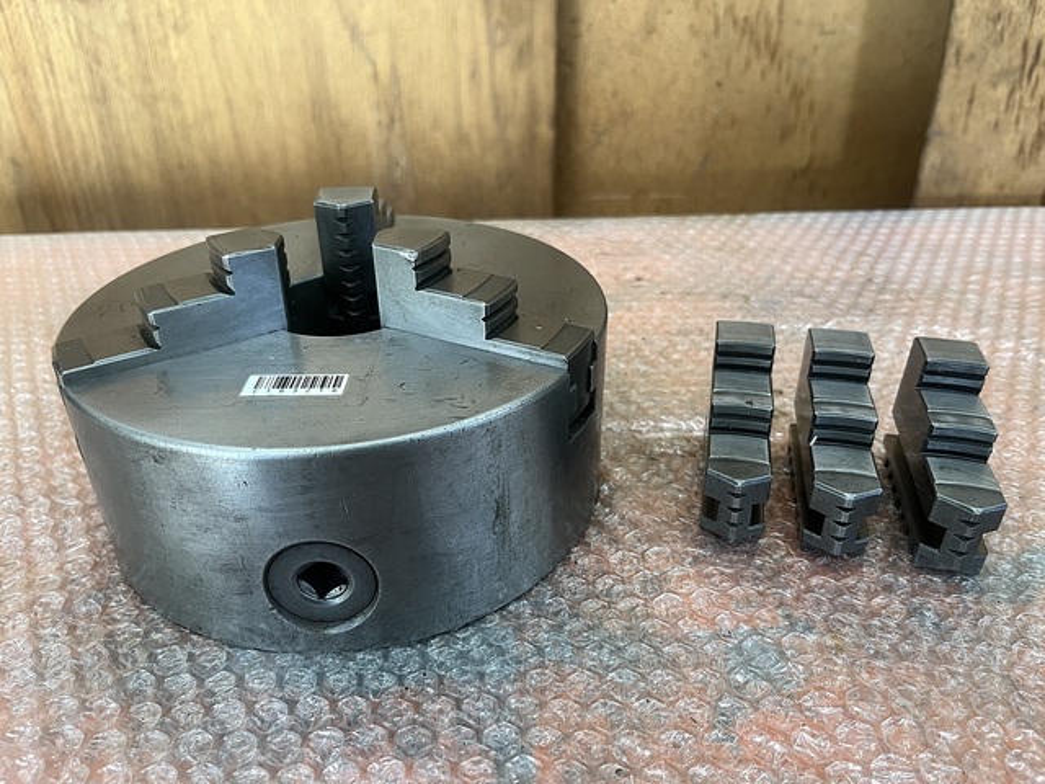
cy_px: 392
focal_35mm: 26
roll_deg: +1.0
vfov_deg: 53.1
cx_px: 522
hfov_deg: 67.3
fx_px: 785
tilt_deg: -32.3
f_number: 1.6
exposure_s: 1/70
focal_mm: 5.1
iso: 125
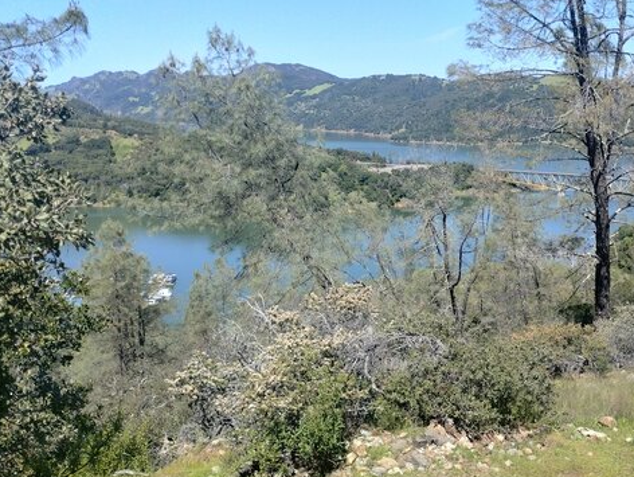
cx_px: 426
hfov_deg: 48.1
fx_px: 697
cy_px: 195
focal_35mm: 38
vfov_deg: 37.7
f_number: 1.8
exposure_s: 1/436
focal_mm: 4.27
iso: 100
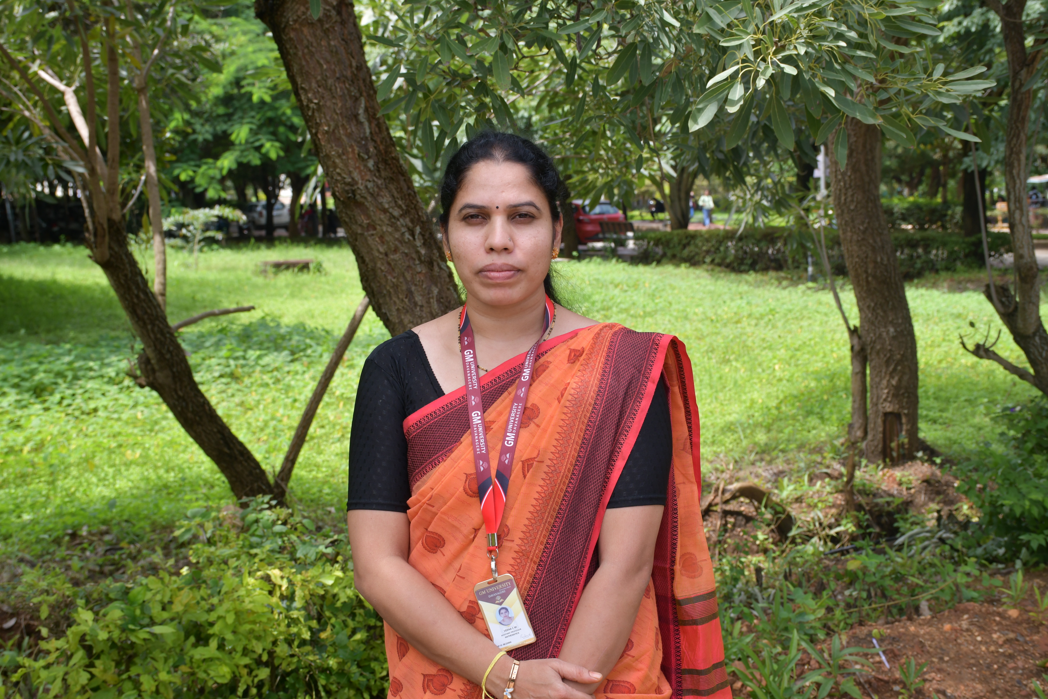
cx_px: 526
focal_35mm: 58
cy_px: 347
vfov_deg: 23.4
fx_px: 1688
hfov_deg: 34.5
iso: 200
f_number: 8
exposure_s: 1/250
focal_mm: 38
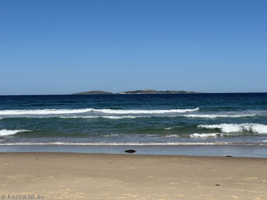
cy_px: 100
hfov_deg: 25.3
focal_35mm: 77
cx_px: 134
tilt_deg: -1.1
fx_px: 594
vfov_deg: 19.1
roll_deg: -0.2
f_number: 2.8
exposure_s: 1/2179
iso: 32
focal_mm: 9
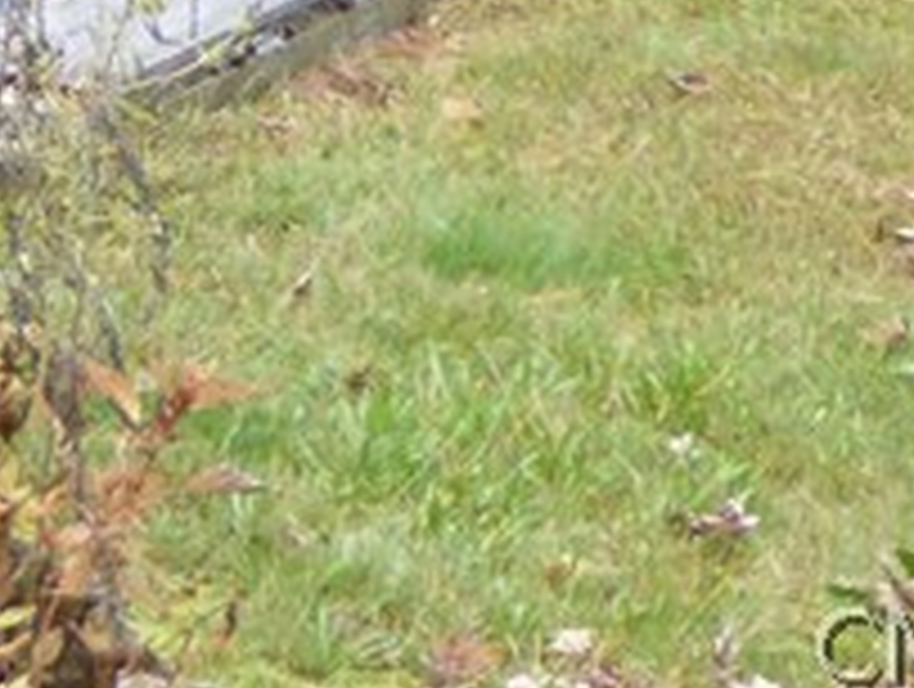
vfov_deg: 8.9
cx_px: -1184
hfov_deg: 11.2
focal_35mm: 151
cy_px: -1007
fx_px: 3994
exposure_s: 1/60
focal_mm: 5.4
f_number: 3.6
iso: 100
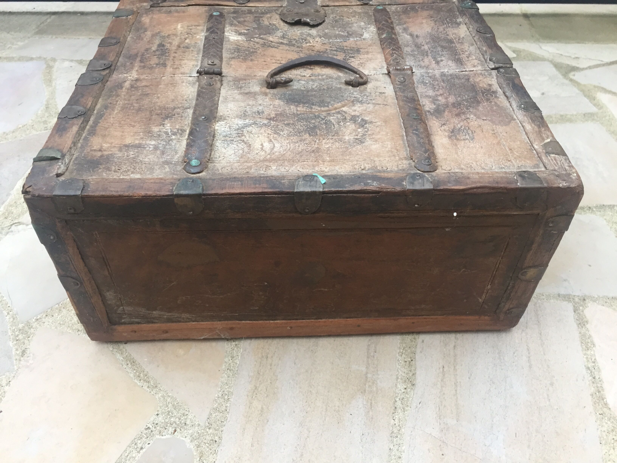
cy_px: 232
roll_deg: -0.4
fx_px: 517
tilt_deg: -35.8
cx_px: 308
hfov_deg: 61.7
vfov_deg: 48.2
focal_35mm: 29
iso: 80
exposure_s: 1/30
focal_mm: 4.15
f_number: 2.2
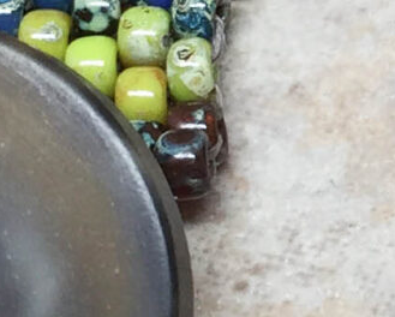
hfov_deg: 8.0
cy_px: 77
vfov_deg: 7.0
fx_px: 2575
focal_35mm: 220
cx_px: 1023
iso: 32
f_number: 2.2
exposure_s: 1/60
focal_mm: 4.15
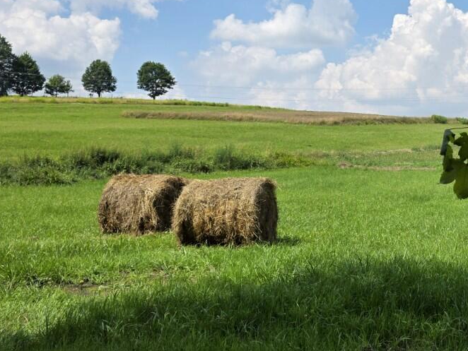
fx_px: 676
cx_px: 402
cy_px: 135
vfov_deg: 29.0
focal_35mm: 50
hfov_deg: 36.3
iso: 80
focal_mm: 6.3
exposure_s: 1/5017
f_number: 1.7
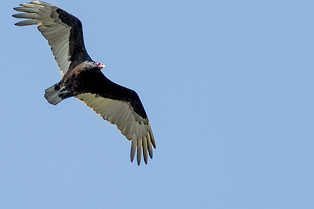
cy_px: 99
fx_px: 6417
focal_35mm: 736
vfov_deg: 1.9
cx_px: 135
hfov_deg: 2.8
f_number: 5.6
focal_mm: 600
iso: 400
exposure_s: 1/2000
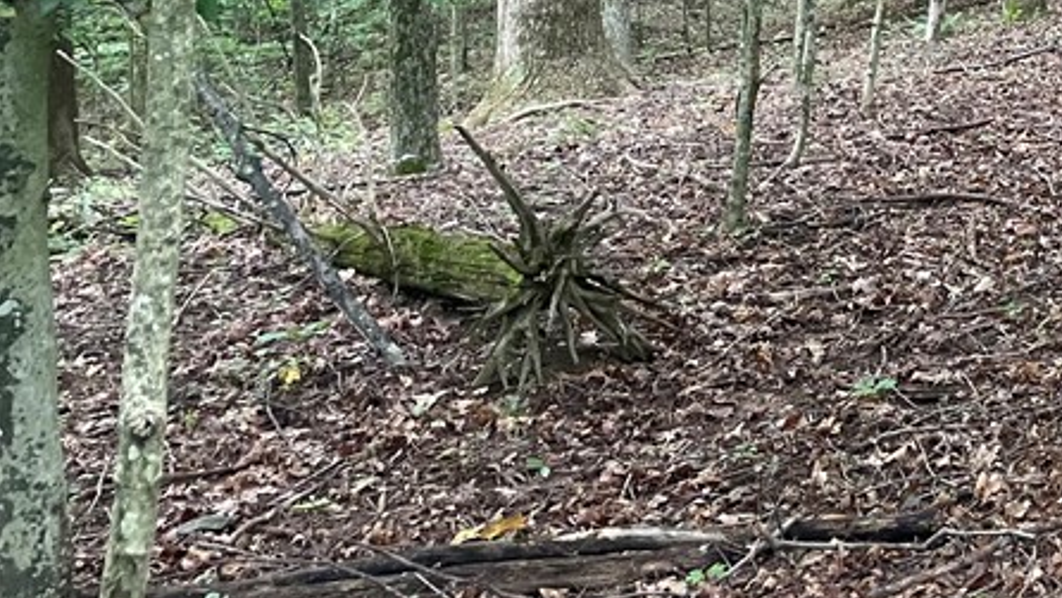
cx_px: 1214
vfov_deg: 18.2
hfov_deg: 28.8
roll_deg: +0.2
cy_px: 55
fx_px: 1831
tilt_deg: -2.5
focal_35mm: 65
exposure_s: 1/60
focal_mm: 4.2
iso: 250
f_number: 1.6
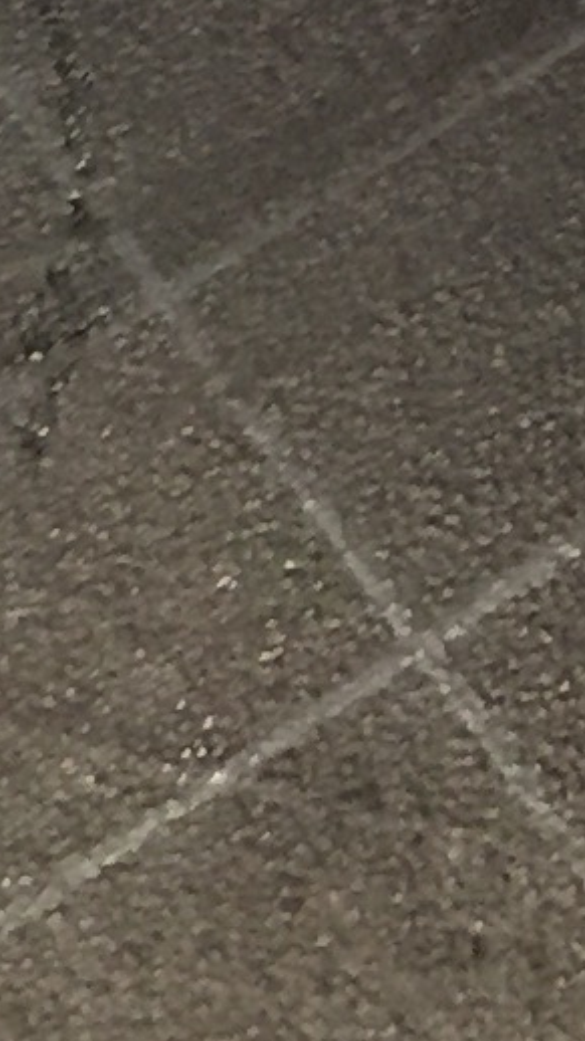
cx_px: 2849
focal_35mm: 199
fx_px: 5493
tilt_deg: -54.0
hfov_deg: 5.0
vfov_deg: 10.4
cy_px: -537
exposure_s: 1/15
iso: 250
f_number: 2.2
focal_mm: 4.15
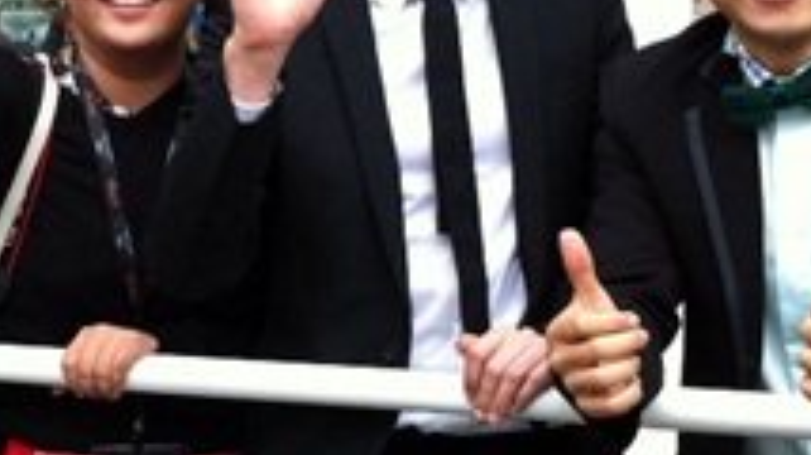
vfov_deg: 12.3
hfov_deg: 21.4
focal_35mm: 98
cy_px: 218
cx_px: 125
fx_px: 2106
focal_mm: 3.85
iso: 80
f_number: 2.8
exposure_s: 1/245
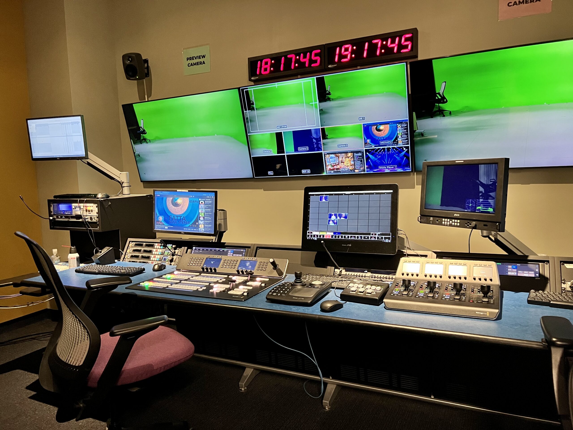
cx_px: 286
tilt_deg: -4.2
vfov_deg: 53.1
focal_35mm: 26
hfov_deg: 67.3
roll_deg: +1.5
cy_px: 215
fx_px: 430
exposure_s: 1/60
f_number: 1.5
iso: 500
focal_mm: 5.7
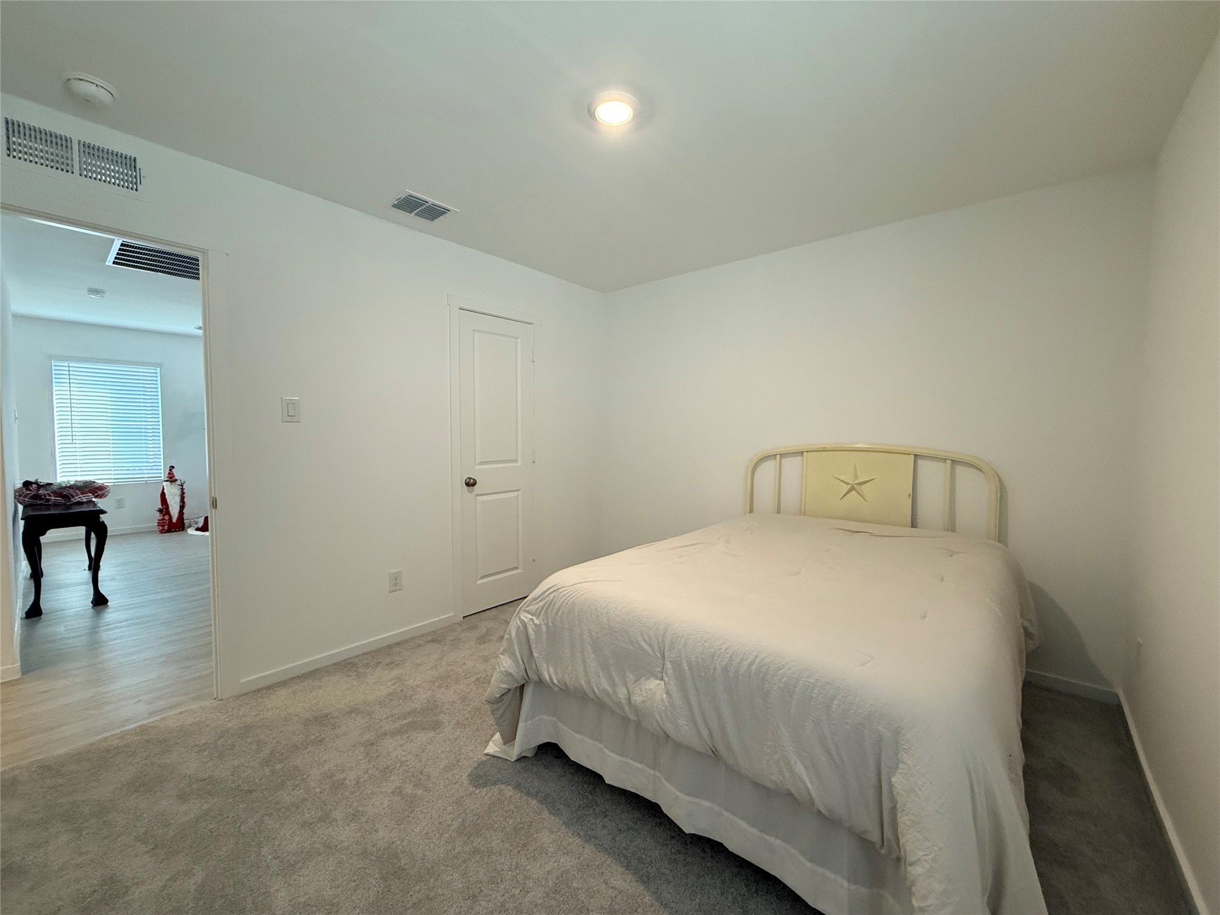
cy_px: 458
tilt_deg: -2.5
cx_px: 610
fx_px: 493
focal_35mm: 14
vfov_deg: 85.7
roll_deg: -0.5
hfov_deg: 102.1
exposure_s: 1/120
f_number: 2.2
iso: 250
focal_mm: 2.22
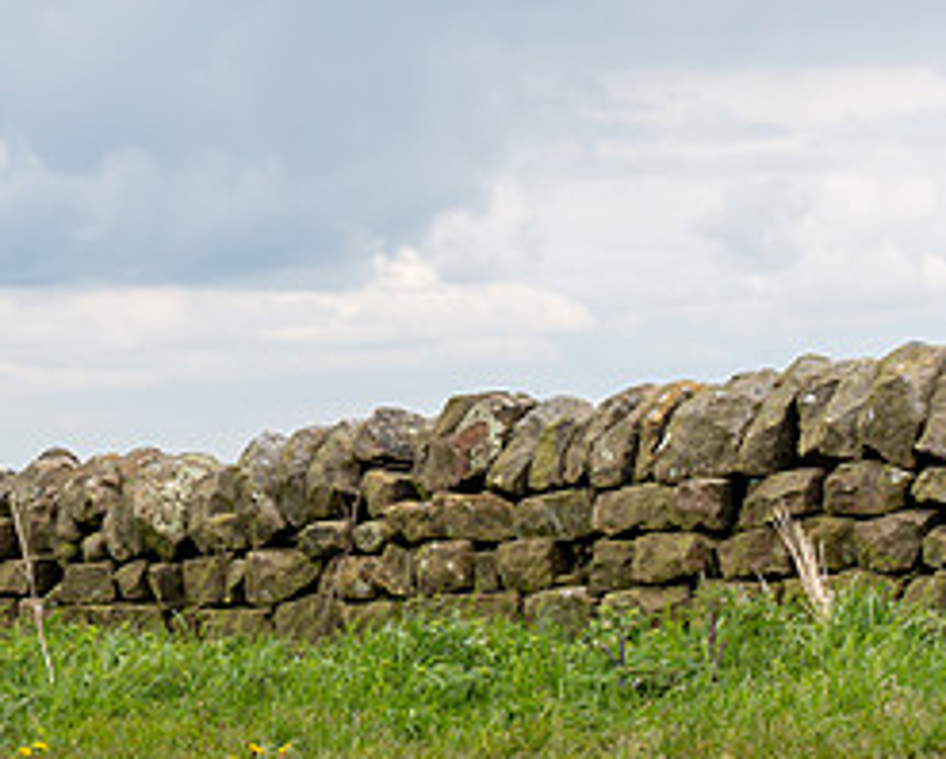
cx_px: -343
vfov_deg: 8.9
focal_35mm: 173
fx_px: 4847
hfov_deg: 10.8
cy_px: 212
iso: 200
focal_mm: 54
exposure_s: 1/640
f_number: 4.5
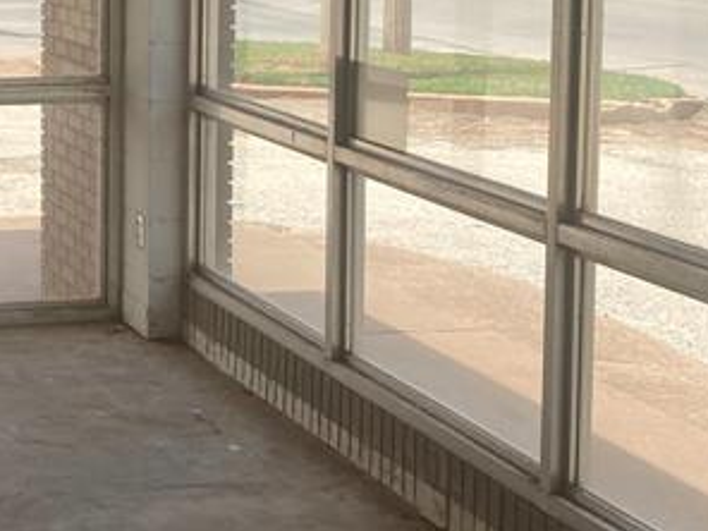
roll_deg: +0.6
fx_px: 1984
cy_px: 36
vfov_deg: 15.0
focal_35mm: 97
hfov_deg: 19.0
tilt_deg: -4.7
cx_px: -158
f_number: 1.8
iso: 20
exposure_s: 1/1215
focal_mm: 3.99
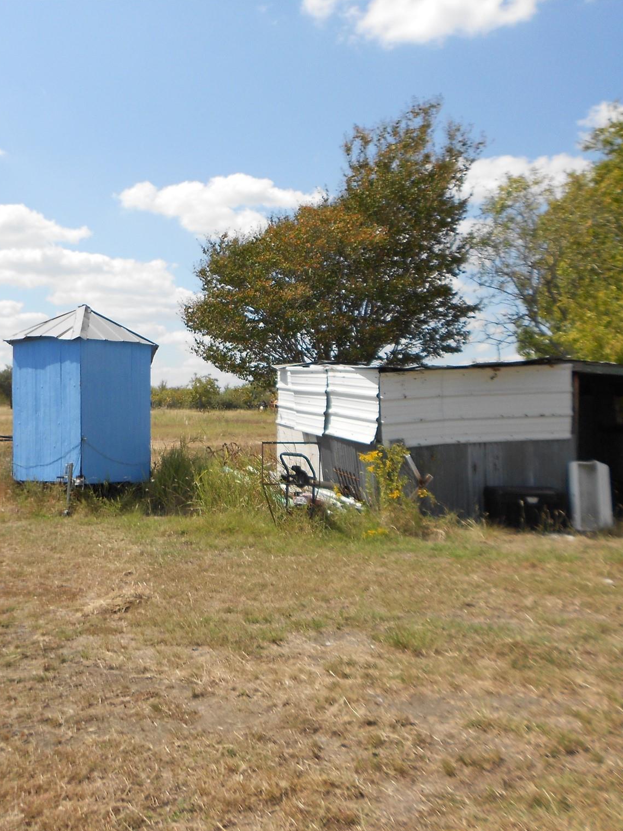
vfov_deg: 52.6
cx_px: 271
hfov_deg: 40.6
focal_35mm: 35
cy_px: 417
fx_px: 840
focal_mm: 4.6
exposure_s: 1/1250
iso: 80
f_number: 3.2
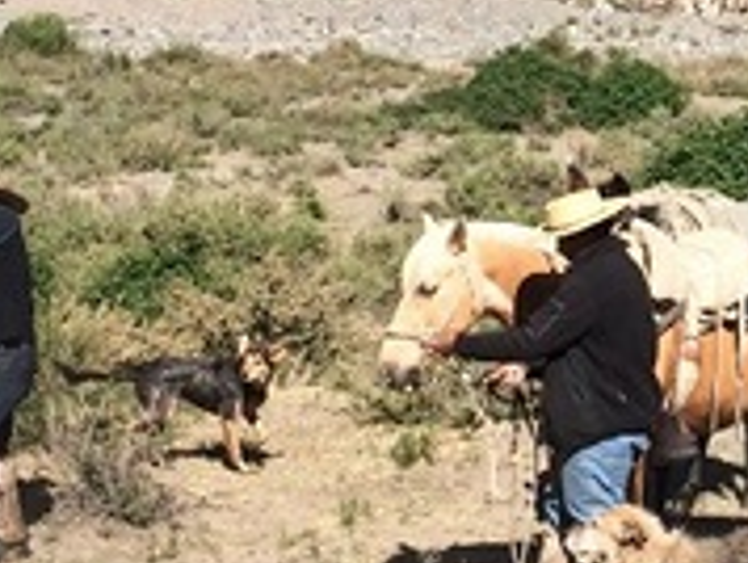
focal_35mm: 130
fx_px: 2813
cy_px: 13
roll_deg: -3.3
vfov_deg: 11.3
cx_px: 979
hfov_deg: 14.5
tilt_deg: -0.8
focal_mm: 4.15
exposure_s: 1/1786
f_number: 2.2
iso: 32
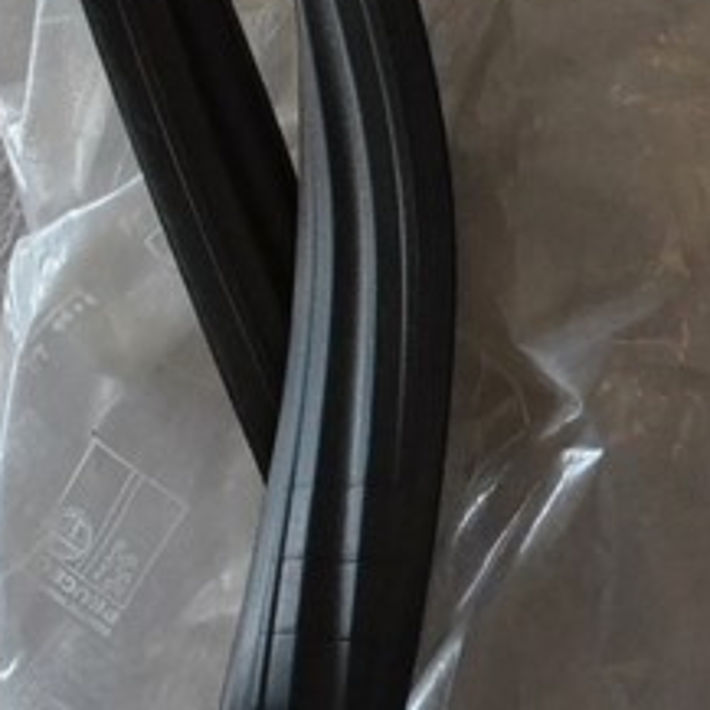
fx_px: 2947
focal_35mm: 127
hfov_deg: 13.7
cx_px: 363
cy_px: 481
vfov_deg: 13.7
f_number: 4
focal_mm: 24
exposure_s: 1/40
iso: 3200
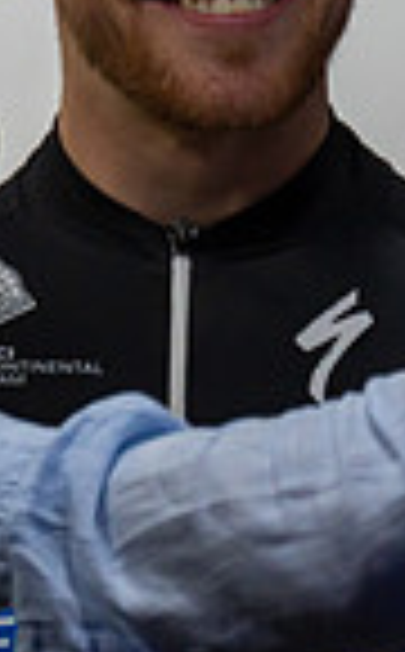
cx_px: -1135
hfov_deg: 1.5
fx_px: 15707
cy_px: -98
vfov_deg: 2.4
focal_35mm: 885
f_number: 2.8
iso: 1000
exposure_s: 1/800
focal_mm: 165
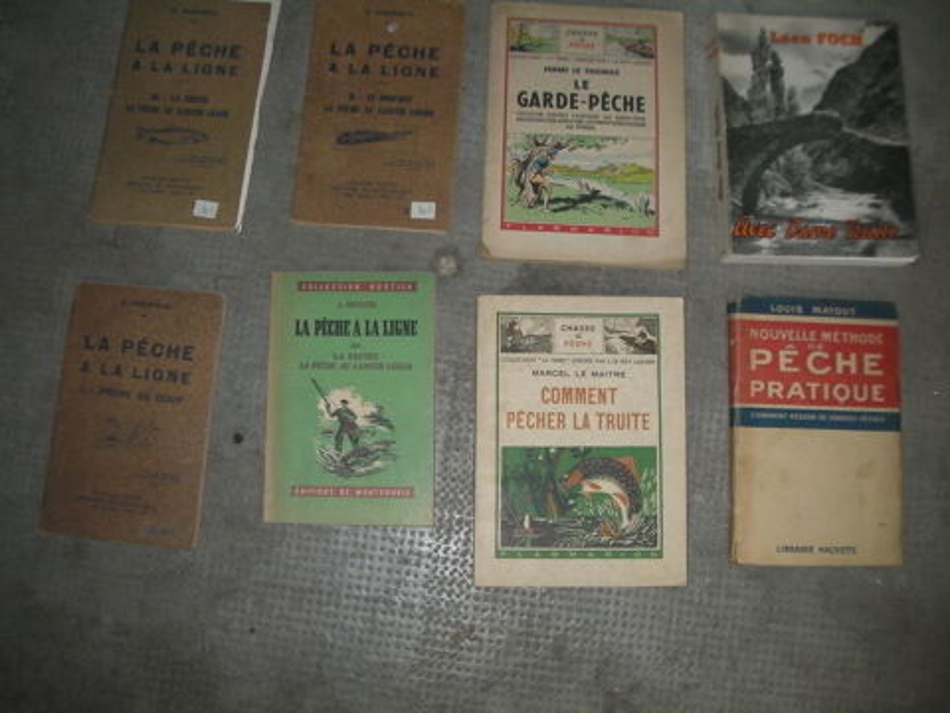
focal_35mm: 38
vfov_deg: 37.7
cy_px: 356
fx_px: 1043
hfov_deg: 49.0
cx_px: 475
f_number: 3.5
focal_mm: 6.3
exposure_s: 1/30
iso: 200
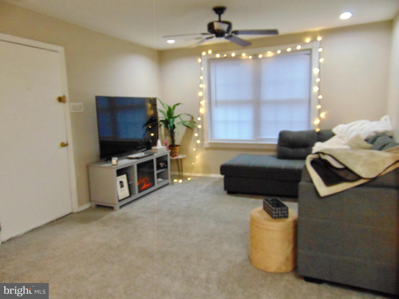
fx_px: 288
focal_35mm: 25
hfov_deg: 69.4
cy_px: 150
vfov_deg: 54.9
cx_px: 200
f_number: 3
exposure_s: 1/25
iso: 400
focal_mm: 4.5
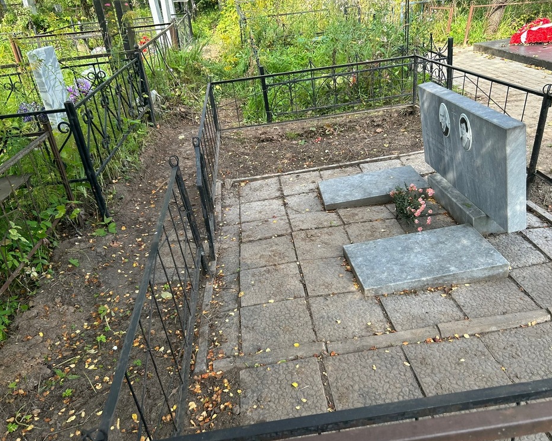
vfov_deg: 51.5
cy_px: 224
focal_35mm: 28
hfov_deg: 62.2
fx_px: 457
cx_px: 284
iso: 50
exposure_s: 1/339
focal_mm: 5.7
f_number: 1.5
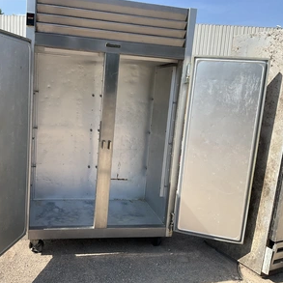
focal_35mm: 35
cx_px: 115
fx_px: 324
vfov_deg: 47.2
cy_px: 143
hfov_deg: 47.0
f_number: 1.8
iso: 25
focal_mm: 3
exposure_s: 1/1195
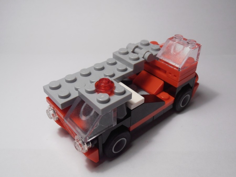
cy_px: 88
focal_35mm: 37
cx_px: 118
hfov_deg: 50.1
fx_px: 252
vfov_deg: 38.7
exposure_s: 1/60
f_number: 3.9
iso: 100
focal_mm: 6.61
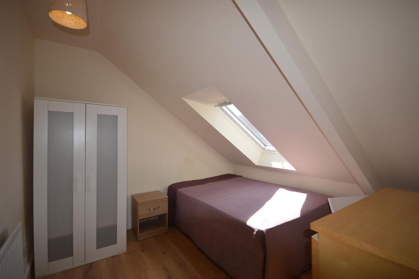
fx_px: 174
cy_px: 140
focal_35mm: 15
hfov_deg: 100.4
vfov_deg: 77.2
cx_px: 210
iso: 100
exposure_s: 1/200
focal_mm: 10
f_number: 4
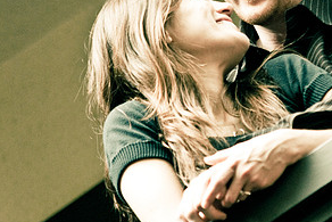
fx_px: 4401
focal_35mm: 477
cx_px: 246
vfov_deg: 2.9
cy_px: 59
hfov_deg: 4.3
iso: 400
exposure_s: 1/250
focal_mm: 160
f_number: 2.8
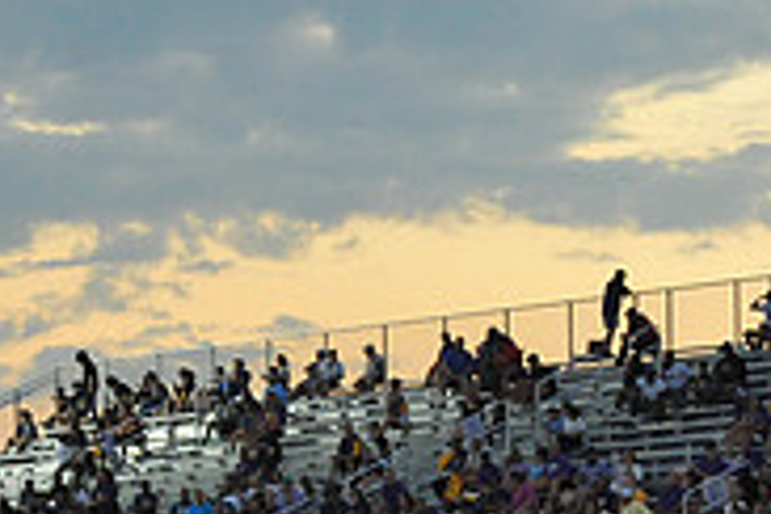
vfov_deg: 5.4
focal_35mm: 253
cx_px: -379
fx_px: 5418
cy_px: 763
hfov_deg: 8.0
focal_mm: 80
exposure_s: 1/320
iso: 4000
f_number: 6.3
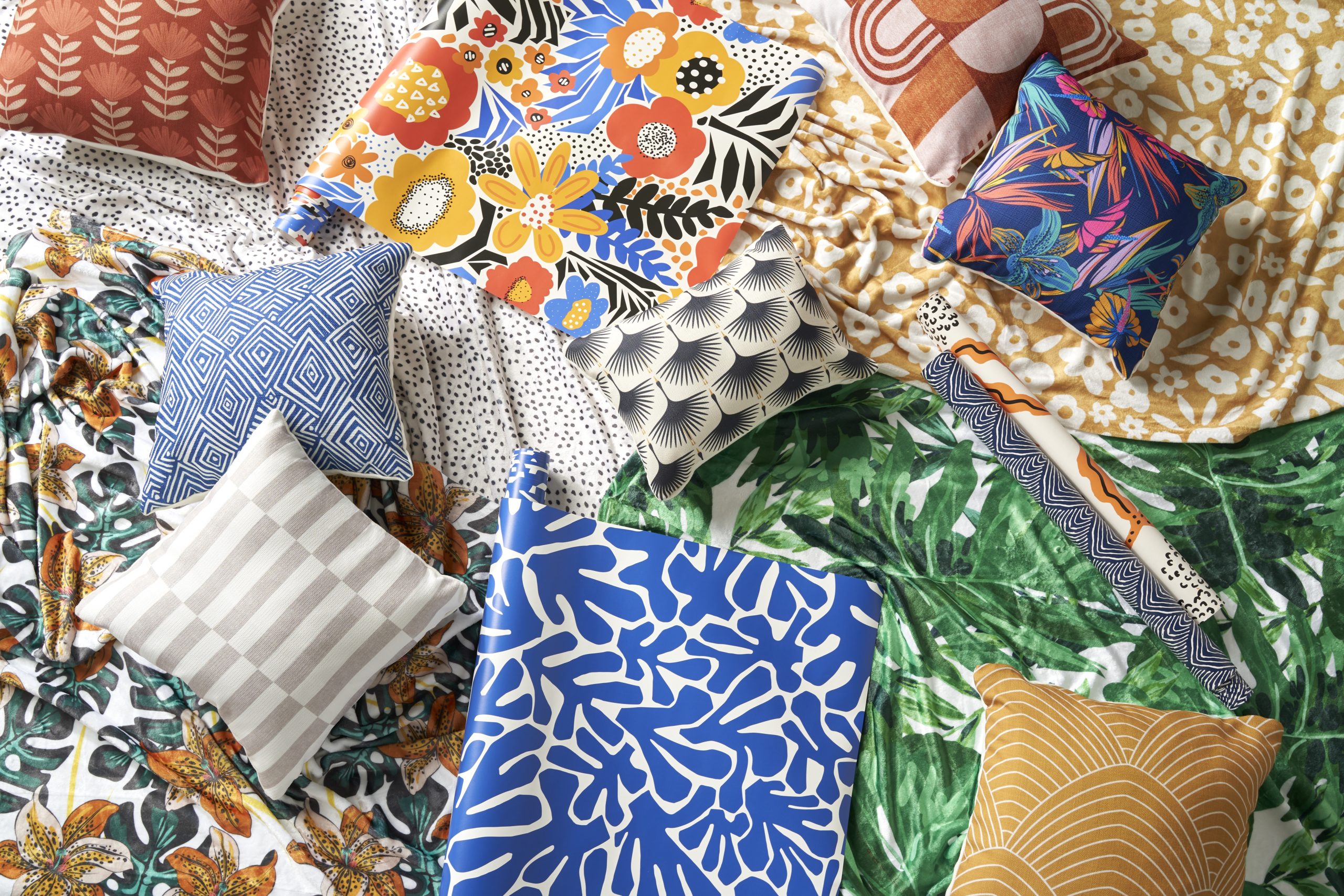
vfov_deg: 35.1
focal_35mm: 38
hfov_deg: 50.7
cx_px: 672
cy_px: 448
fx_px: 1419
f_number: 8
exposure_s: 1/250
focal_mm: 38
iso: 100
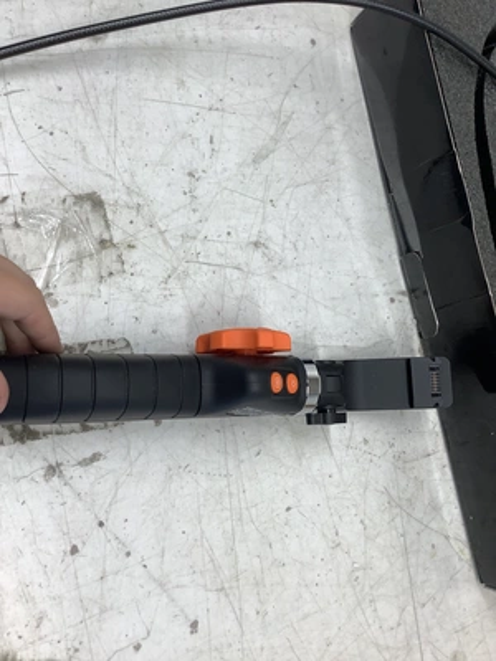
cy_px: 330
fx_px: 592
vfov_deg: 58.4
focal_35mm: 31
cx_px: 248
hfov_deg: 45.4
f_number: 2.4
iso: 64
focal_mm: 3.3
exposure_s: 1/120
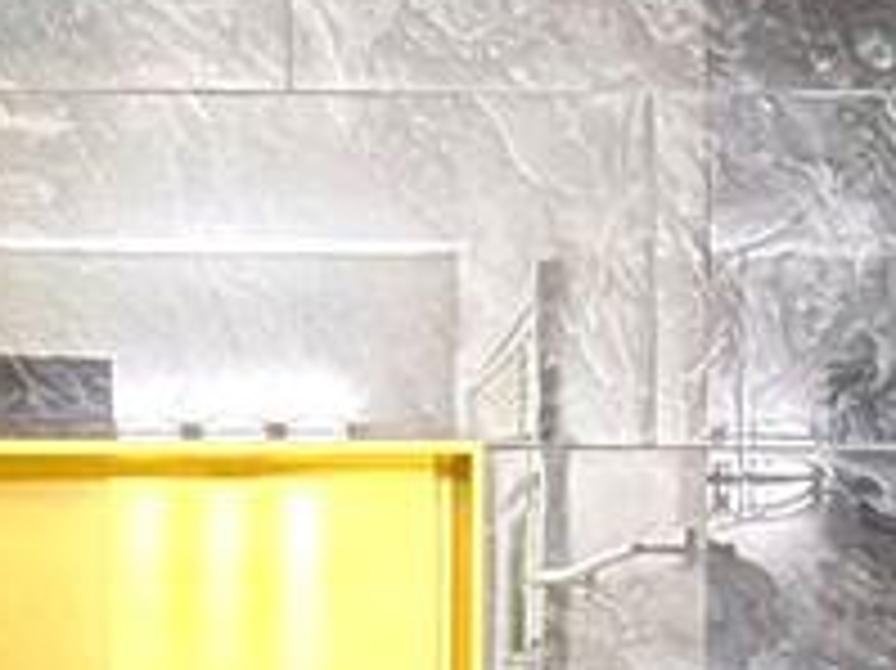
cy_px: 800
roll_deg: -0.1
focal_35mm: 72
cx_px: 189
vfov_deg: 19.3
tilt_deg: -4.6
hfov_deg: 26.6
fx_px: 1863
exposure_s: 1/15
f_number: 2.2
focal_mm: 2.22
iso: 500
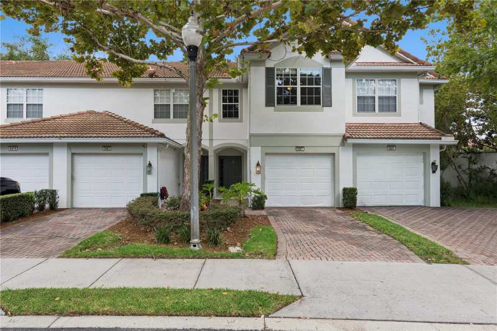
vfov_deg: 55.1
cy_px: 166
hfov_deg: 76.1
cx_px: 248
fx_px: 317
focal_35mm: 23
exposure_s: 1/25
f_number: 18
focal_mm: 23
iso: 80
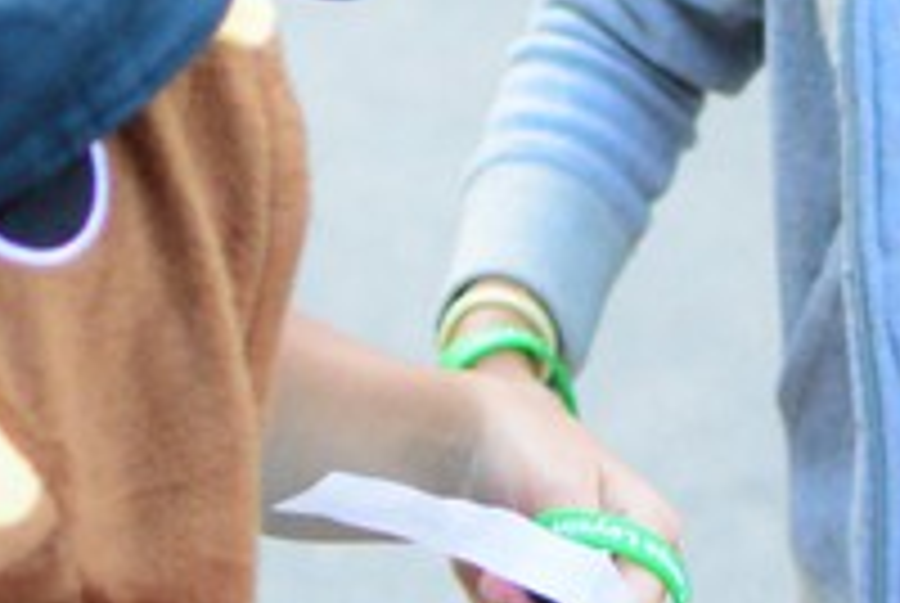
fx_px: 6724
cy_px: -376
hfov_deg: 7.6
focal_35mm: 269
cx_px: -315
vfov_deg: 5.1
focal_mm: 35
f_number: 1.8
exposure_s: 1/1250
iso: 1400
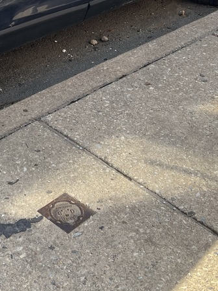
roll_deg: +1.2
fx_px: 588
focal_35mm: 70
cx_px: 11
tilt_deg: -14.6
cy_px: -42
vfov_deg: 25.4
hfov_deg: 20.5
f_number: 1.5
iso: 50
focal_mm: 5.7
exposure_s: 1/820
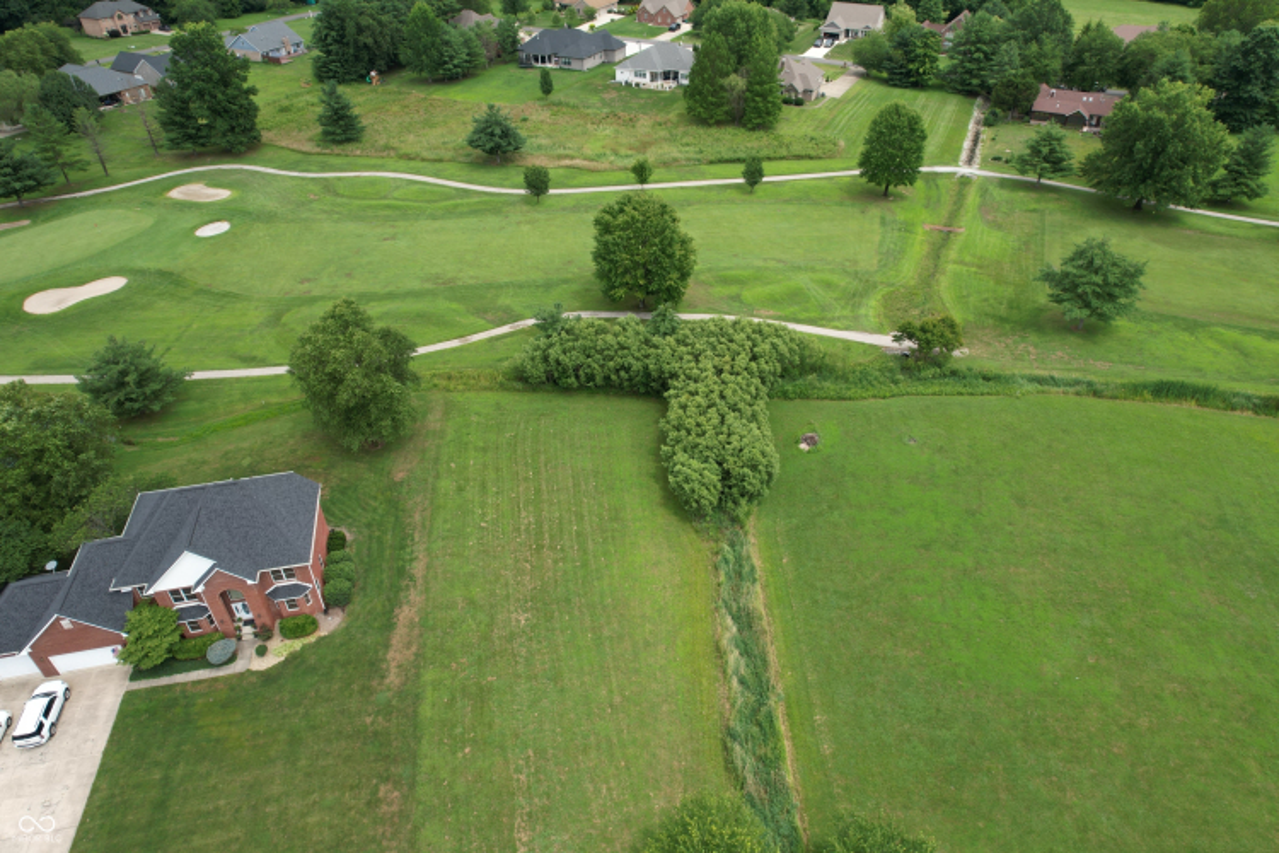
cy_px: 426
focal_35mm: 22
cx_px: 640
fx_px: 782
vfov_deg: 57.2
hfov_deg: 78.6
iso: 100
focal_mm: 8.38
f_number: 2.8
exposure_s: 1/1000
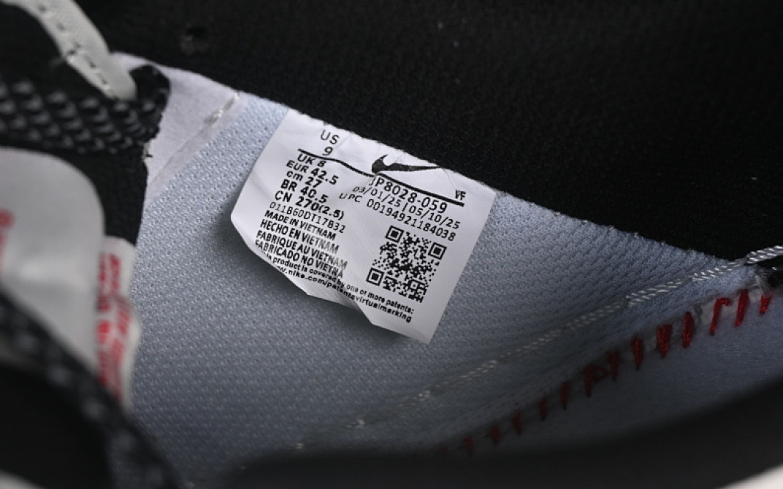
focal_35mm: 77
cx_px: 392
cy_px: 237
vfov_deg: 16.9
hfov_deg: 26.8
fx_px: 1643
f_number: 7.1
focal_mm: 50
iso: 160
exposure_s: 1/80
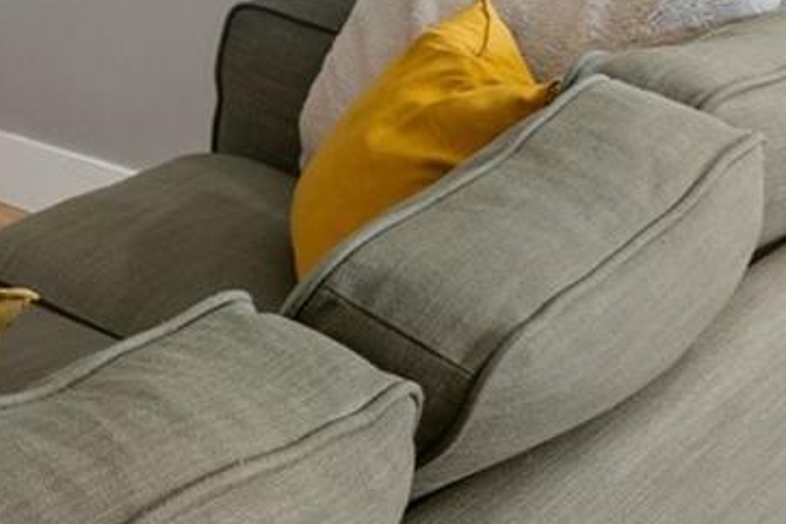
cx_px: -496
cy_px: -366
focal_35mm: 75
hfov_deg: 21.2
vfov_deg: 15.9
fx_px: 1637
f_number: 8
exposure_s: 2.5
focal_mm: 17
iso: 320
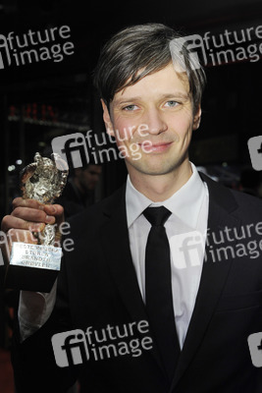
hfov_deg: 24.6
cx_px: 131
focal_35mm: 55
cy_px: 196
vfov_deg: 36.2
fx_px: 600
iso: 800
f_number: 7.1
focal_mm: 55
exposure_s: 1/250
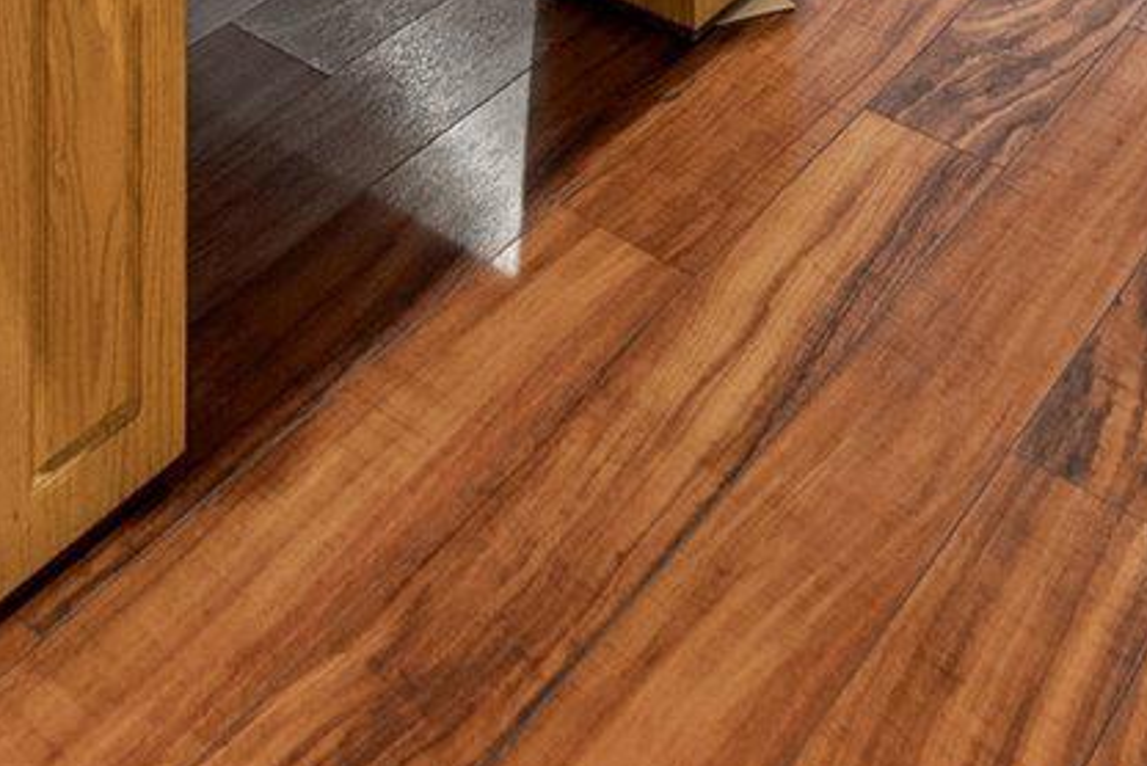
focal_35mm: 64
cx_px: 342
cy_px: -1104
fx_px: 2040
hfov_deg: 31.0
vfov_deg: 14.1
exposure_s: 1/6
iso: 640
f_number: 7.1
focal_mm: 13
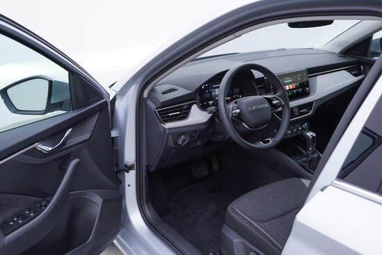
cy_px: 128
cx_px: 191
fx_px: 382
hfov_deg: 53.1
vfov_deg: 36.9
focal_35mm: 36
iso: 125
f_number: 3.2
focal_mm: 24
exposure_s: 1/50
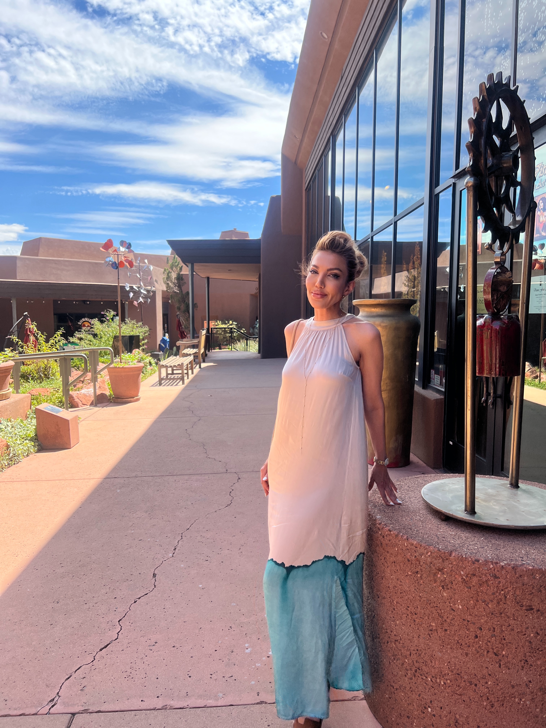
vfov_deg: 67.3
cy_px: 364
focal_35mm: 26
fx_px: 547
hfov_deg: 53.1
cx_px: 273
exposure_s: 1/1838
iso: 50
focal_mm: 5.7
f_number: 1.5
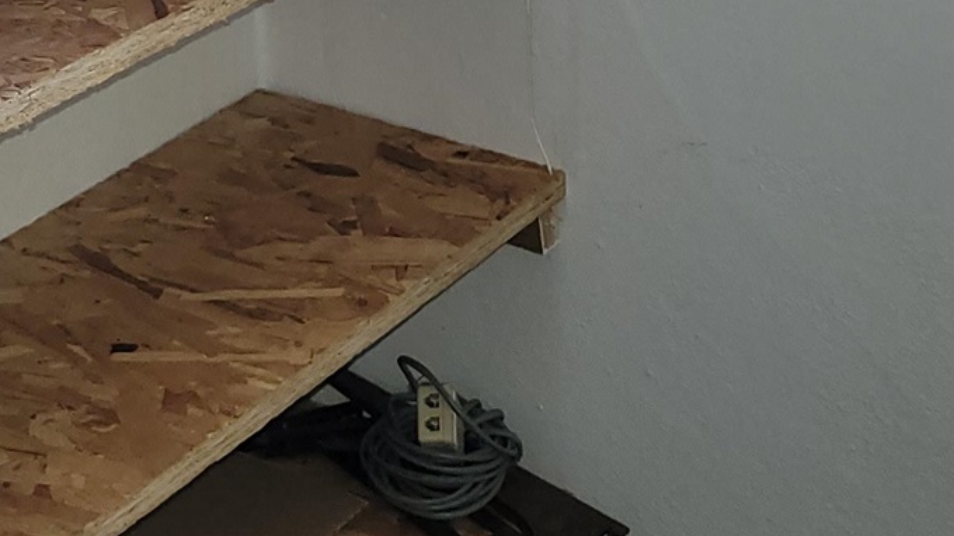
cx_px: 220
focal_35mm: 96
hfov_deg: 22.0
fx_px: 2428
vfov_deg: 11.9
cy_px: -319
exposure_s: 1/60
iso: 100
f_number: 1.8
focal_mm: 5.4
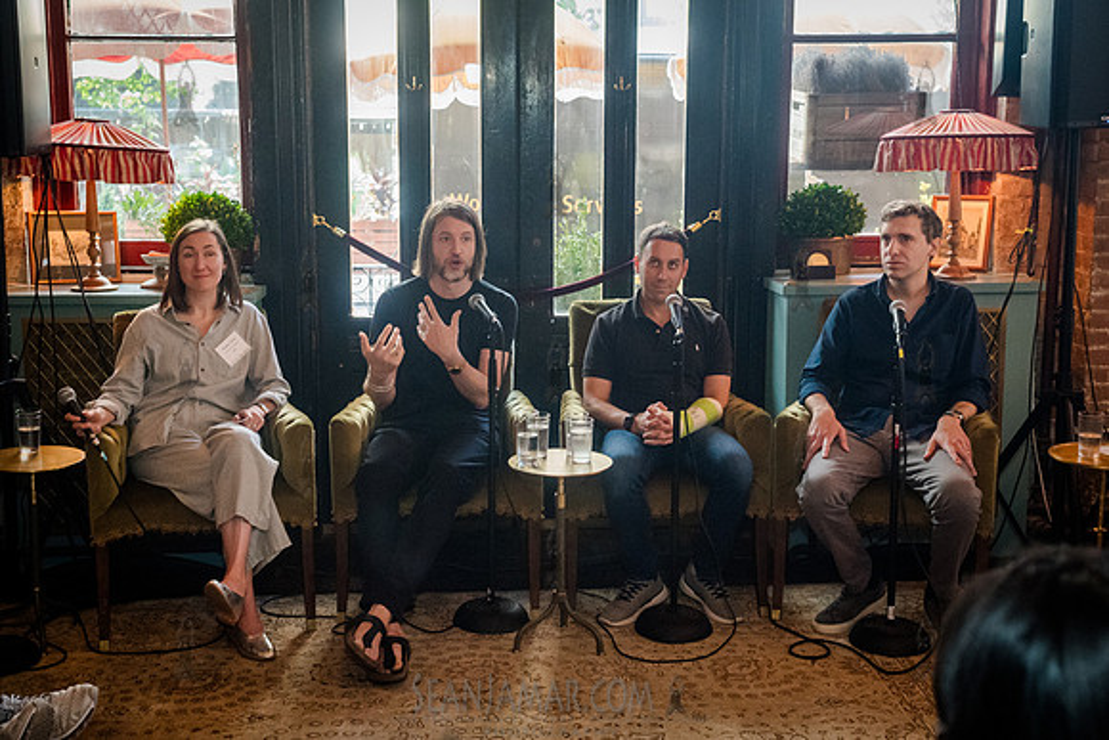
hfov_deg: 44.4
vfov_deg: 30.5
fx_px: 1358
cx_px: 535
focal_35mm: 44
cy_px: 356
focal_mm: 35
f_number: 4.5
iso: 4000
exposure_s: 1/200
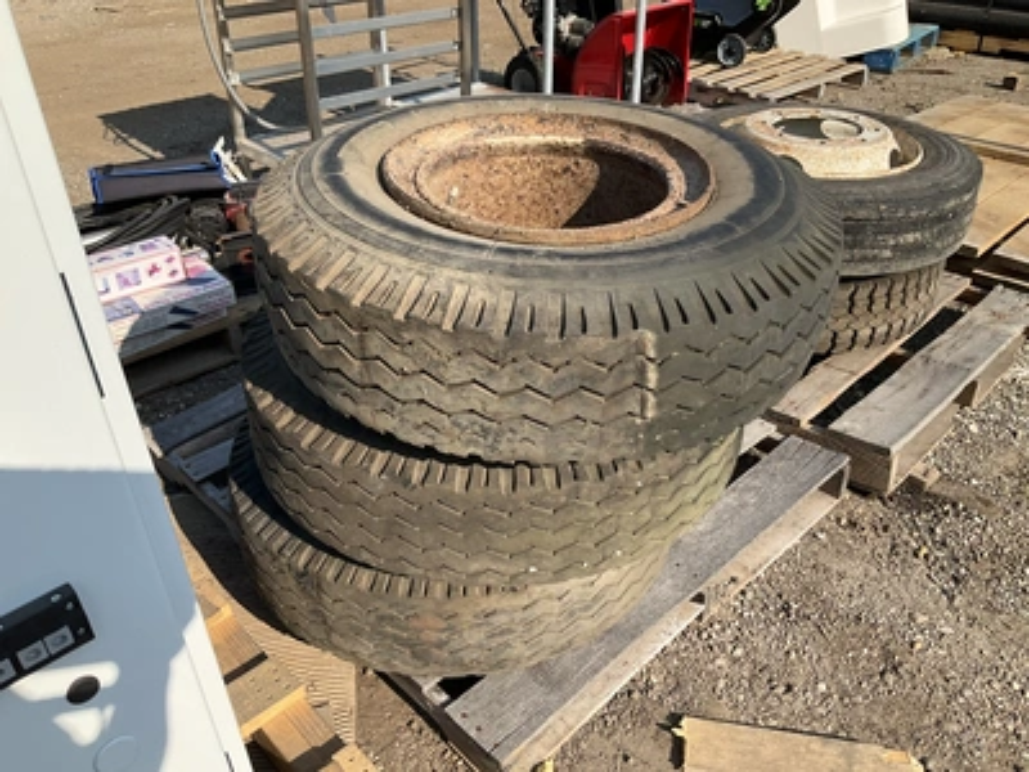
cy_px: 386
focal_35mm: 29
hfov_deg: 61.7
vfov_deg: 48.2
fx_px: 862
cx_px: 514
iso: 25
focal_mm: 3
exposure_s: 1/1195
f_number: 1.8
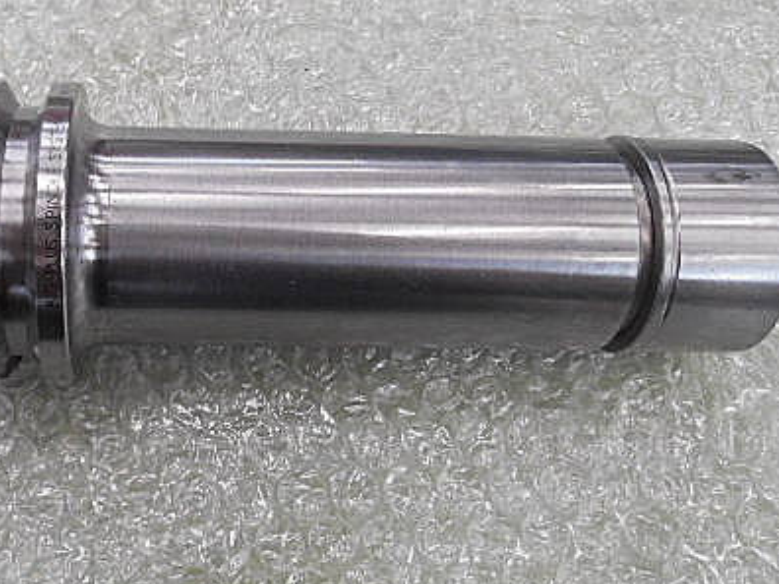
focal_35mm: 42
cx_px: 210
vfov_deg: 34.3
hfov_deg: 43.6
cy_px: 248
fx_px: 945
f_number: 3.4
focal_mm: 4.7
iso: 180
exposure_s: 1/30
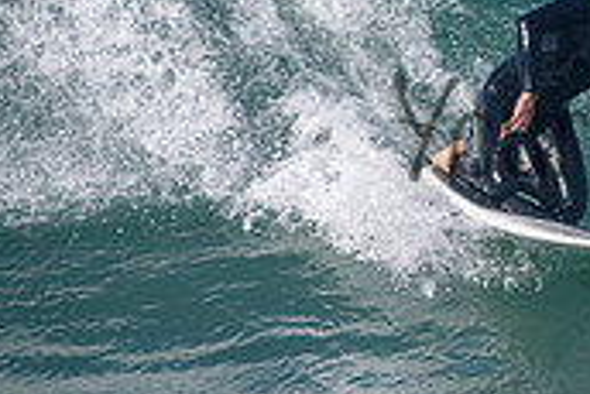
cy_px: 98
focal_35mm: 2535
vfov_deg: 0.5
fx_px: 41580
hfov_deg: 0.8
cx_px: 748
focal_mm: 500
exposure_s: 1/4000
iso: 640
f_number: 5.6
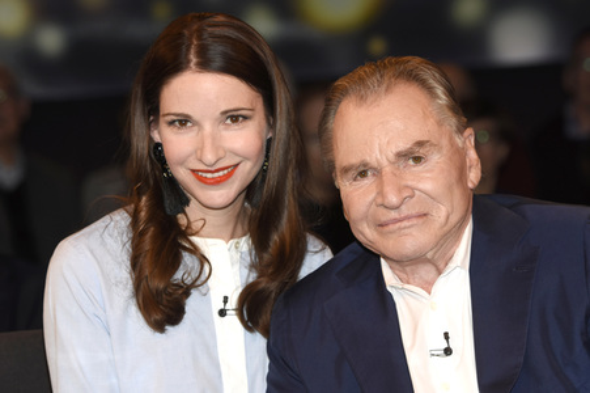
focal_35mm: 183
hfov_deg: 11.2
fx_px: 2997
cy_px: 196
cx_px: 295
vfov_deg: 7.5
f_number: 5
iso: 400
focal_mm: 122
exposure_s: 1/250
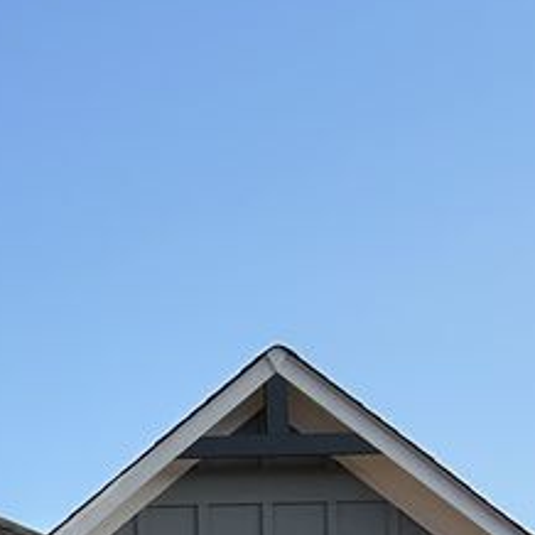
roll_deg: -0.4
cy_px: 1076
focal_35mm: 158
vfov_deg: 10.2
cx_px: -729
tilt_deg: +1.7
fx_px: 2763
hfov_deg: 9.8
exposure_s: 1/2165
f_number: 1.5
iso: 50
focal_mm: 5.7
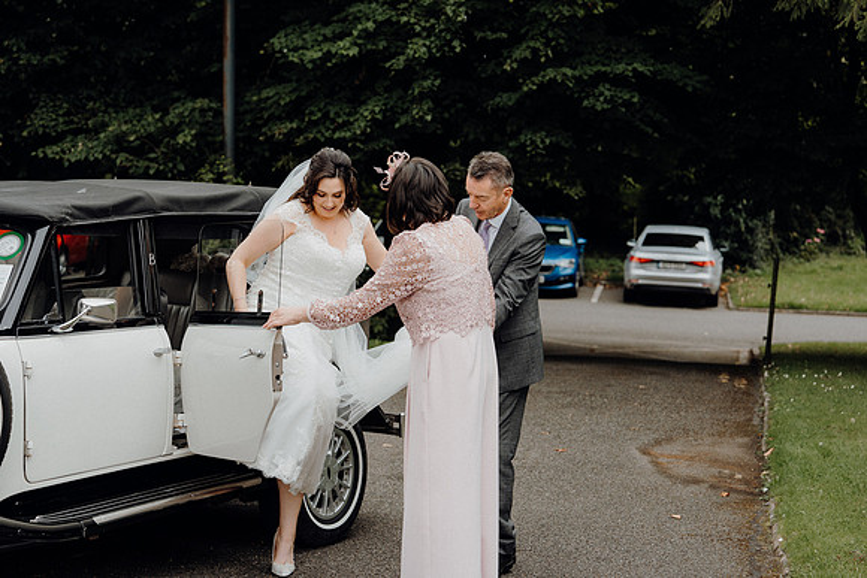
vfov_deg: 19.5
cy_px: 289
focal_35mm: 70
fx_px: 1686
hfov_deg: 28.8
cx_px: 434
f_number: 3.5
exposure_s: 1/200
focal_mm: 70
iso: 400
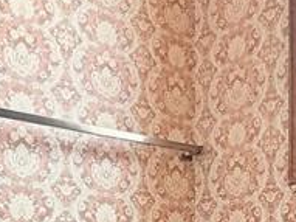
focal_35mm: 75
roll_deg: +0.8
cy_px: 300
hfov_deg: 25.9
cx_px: 191
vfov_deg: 18.1
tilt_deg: -0.4
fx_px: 641
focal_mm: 2.2
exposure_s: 1/120
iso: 200
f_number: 2.2
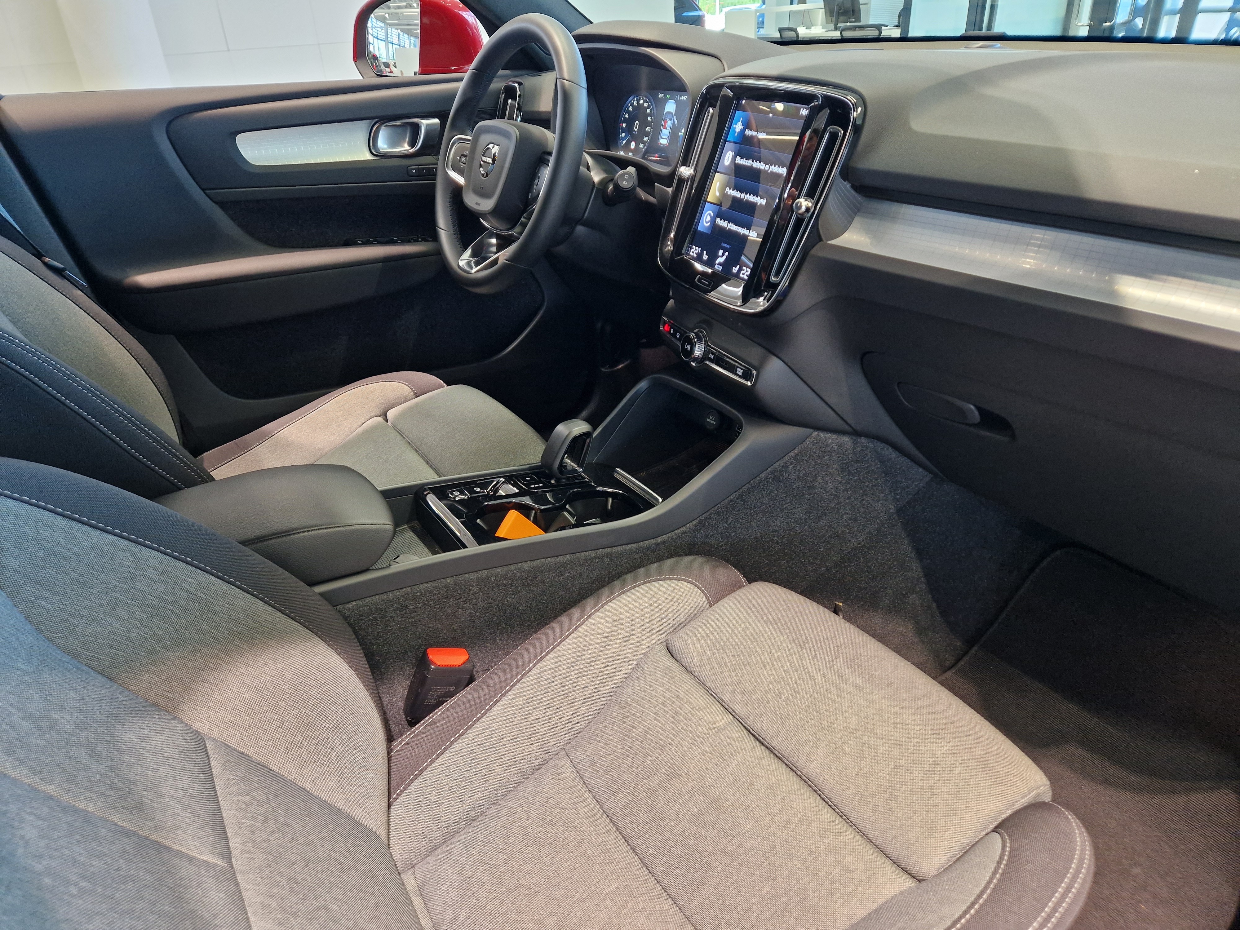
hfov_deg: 73.9
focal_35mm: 23
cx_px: 620
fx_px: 824
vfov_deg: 58.9
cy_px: 465
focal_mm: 5.4
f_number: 1.8
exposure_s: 1/100
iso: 250
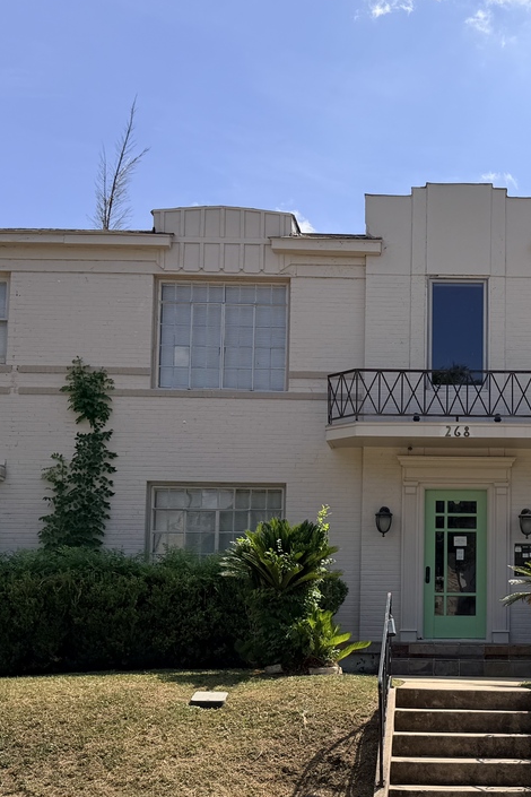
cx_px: 469
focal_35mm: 51
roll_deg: -0.8
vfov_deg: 38.6
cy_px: 508
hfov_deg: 25.7
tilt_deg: +7.1
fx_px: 1128
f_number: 1.78
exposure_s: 1/5714
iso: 80
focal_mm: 6.76
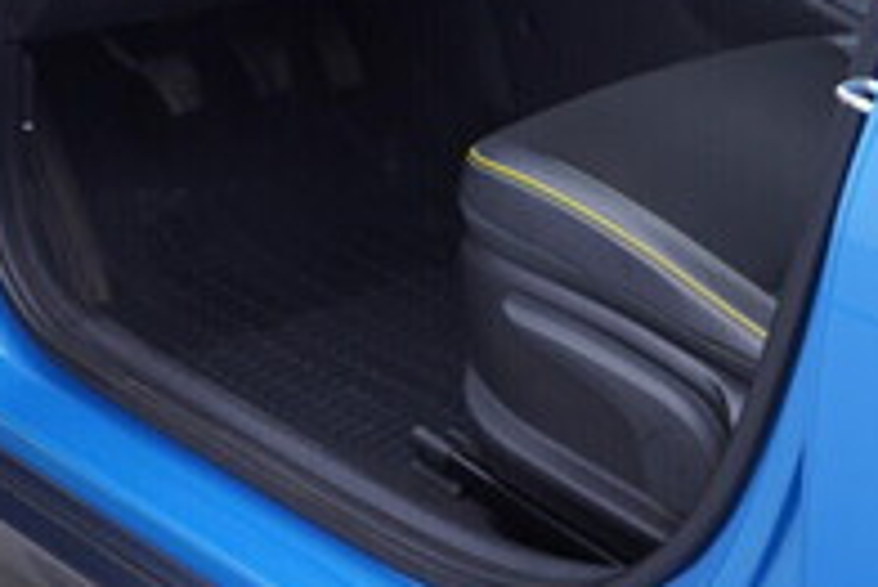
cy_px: -173
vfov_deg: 13.1
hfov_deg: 19.8
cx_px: 63
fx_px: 2465
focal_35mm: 101
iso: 125
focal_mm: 24
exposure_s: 1/50
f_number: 3.2
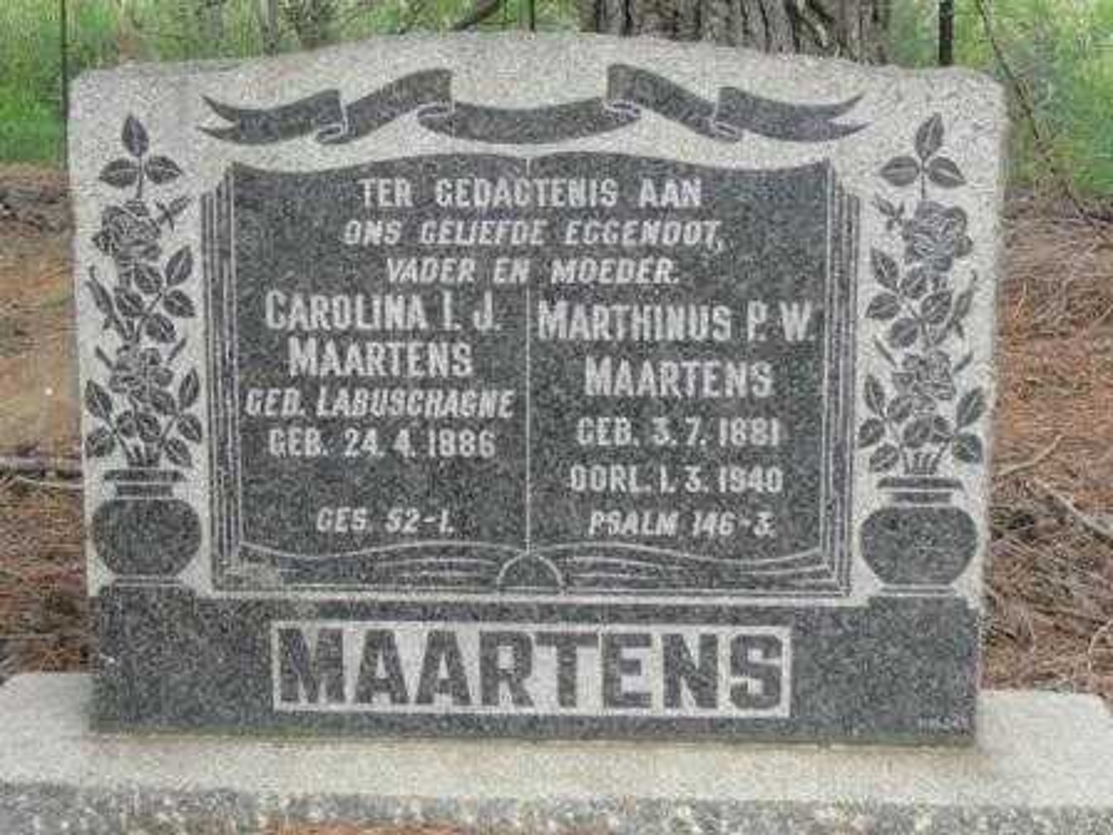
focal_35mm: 71
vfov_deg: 20.7
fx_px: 2283
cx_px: 556
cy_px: 418
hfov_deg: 27.4
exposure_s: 1/100
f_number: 4
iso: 80
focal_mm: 12.7
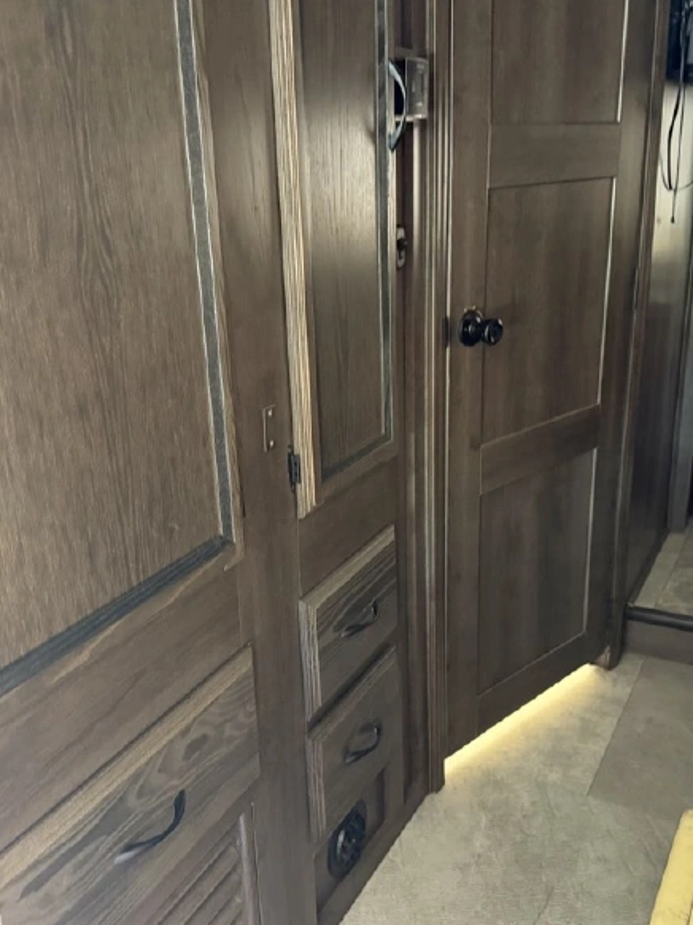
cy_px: 475
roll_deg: +3.2
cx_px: 324
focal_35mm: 33
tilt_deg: -16.4
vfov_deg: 55.4
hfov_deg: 42.9
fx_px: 882
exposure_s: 1/51
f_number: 1.78
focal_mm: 6.76
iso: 800
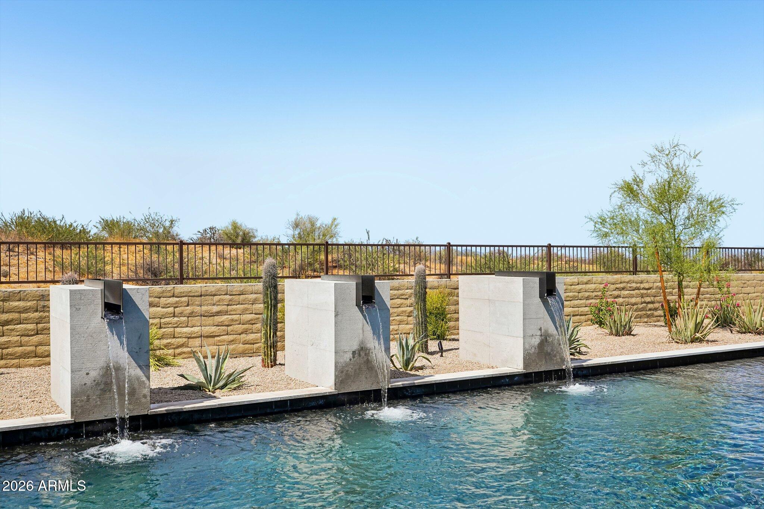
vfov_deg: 38.4
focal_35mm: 34
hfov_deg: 55.1
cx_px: 382
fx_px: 732
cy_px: 254
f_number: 8
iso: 400
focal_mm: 34.5
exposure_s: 1/1600
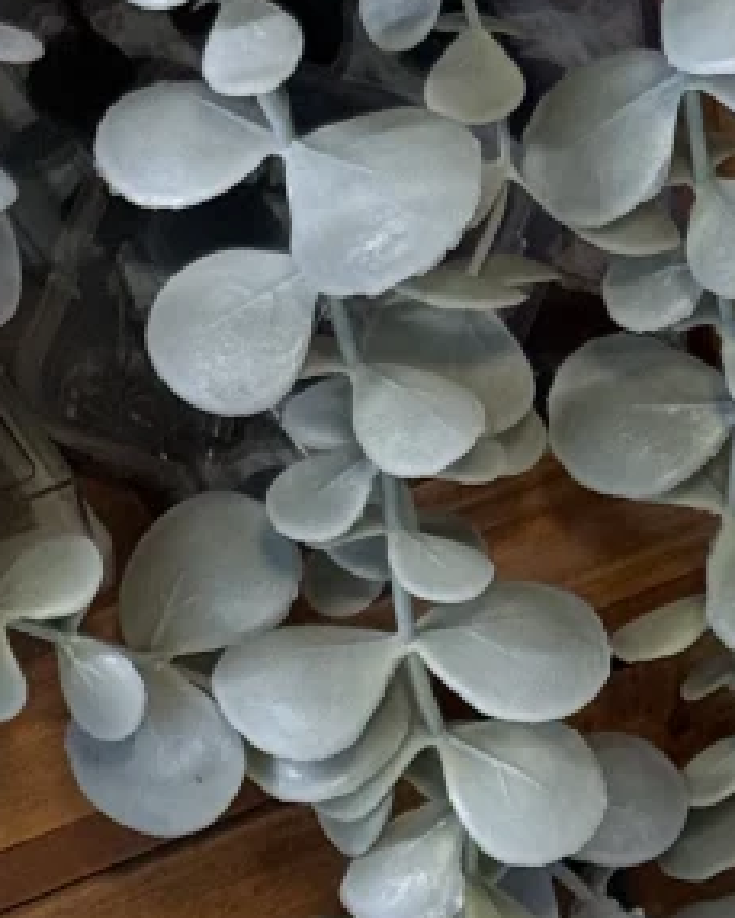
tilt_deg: -50.1
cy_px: 1582
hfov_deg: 6.4
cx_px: 1409
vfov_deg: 7.9
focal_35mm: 236
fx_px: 6414
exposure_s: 1/121
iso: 80
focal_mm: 6.86
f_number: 1.78
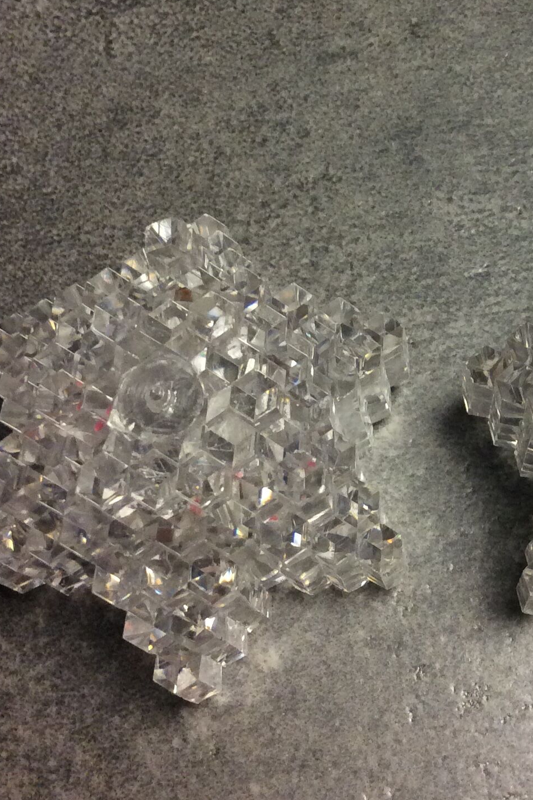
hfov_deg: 22.2
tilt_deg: -69.7
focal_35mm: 60
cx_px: 452
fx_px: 1333
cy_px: 270
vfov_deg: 33.1
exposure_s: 1/25
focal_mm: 3.3
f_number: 2.4
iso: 100
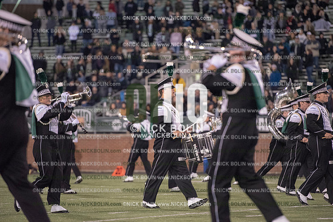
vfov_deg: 6.9
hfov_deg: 10.3
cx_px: 166
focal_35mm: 200
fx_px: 1850
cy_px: 111
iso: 5000
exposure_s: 1/1250
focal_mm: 200
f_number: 3.2
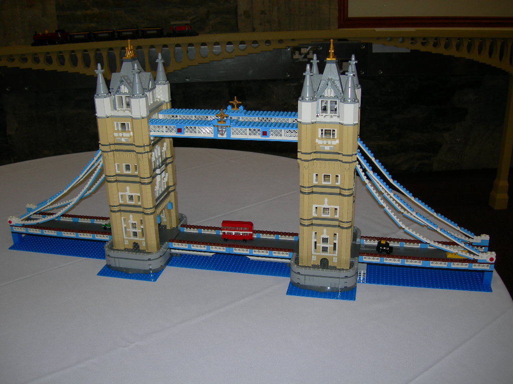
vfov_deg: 37.7
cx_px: 256
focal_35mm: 38
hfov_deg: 49.0
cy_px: 192
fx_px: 563
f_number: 2.8
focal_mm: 7.8
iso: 50
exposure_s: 1/60.1
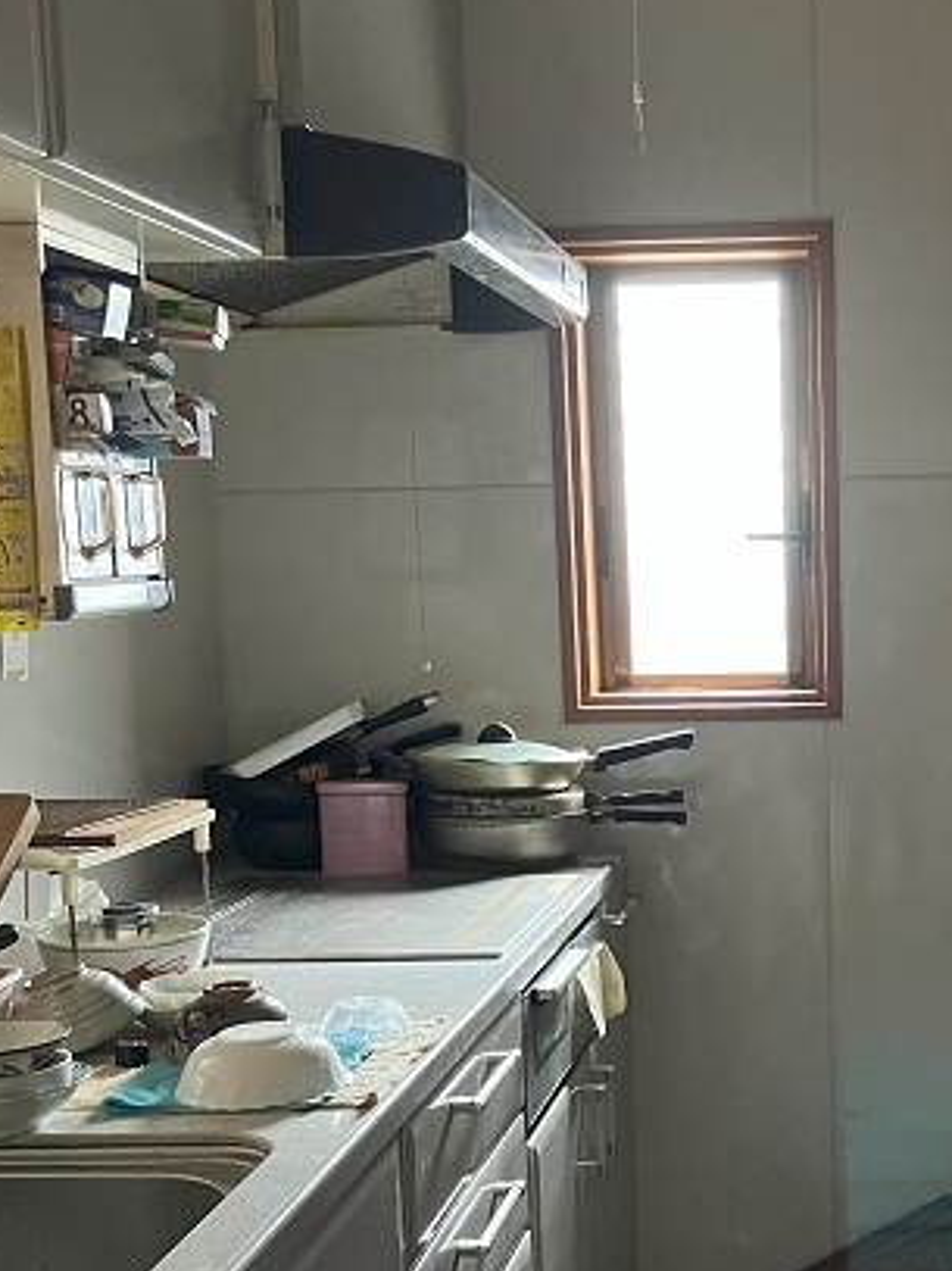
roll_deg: +2.1
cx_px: 765
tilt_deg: -6.7
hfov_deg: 26.1
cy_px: 831
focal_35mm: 55
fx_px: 2018
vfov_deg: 34.7
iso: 320
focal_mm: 3.99
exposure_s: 1/60
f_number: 1.8
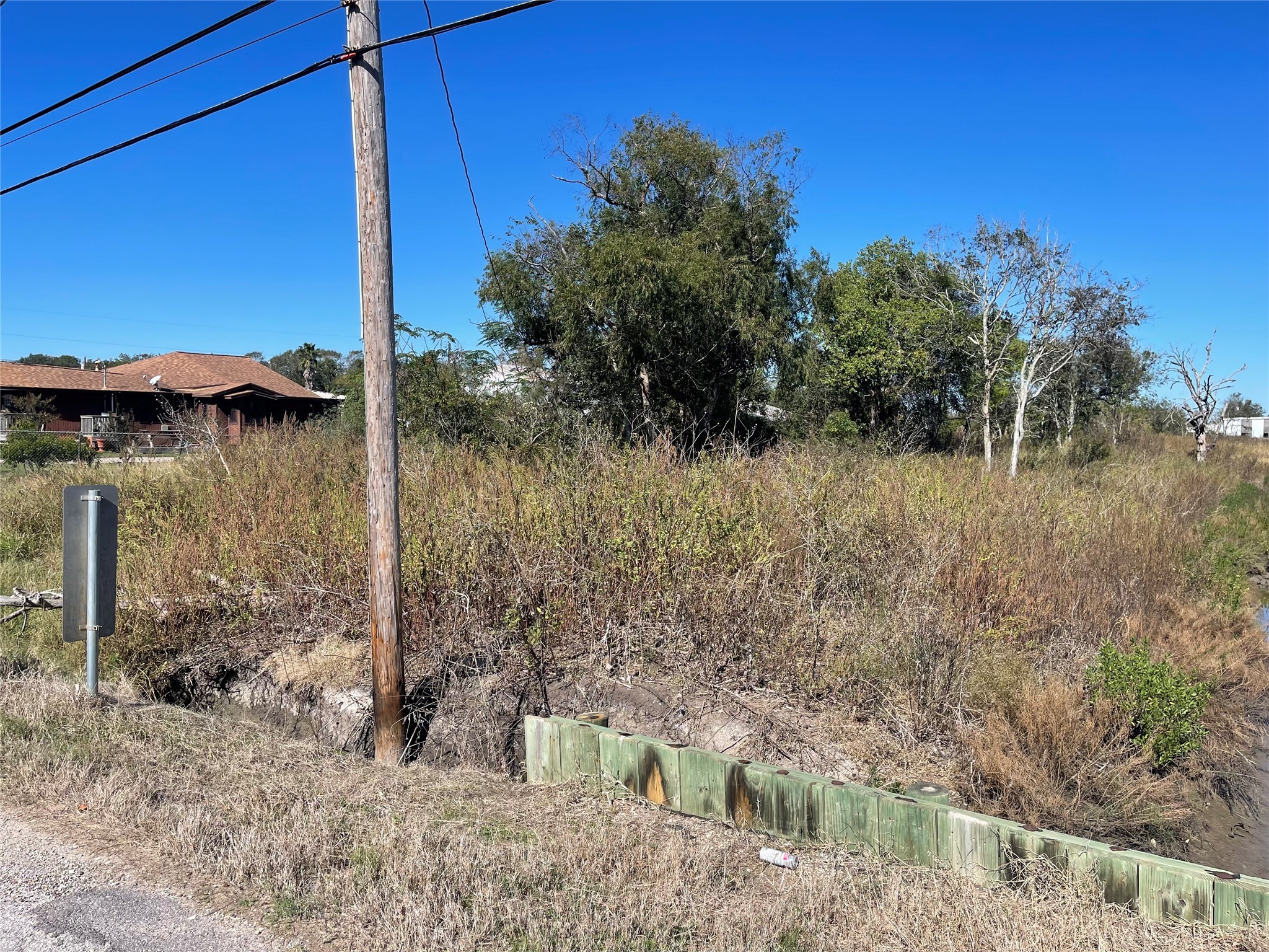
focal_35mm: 26
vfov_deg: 53.1
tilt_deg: -4.1
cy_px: 476
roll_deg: -1.2
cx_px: 634
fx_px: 953
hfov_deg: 67.3
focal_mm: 5.1
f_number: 1.6
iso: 32
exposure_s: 1/3448
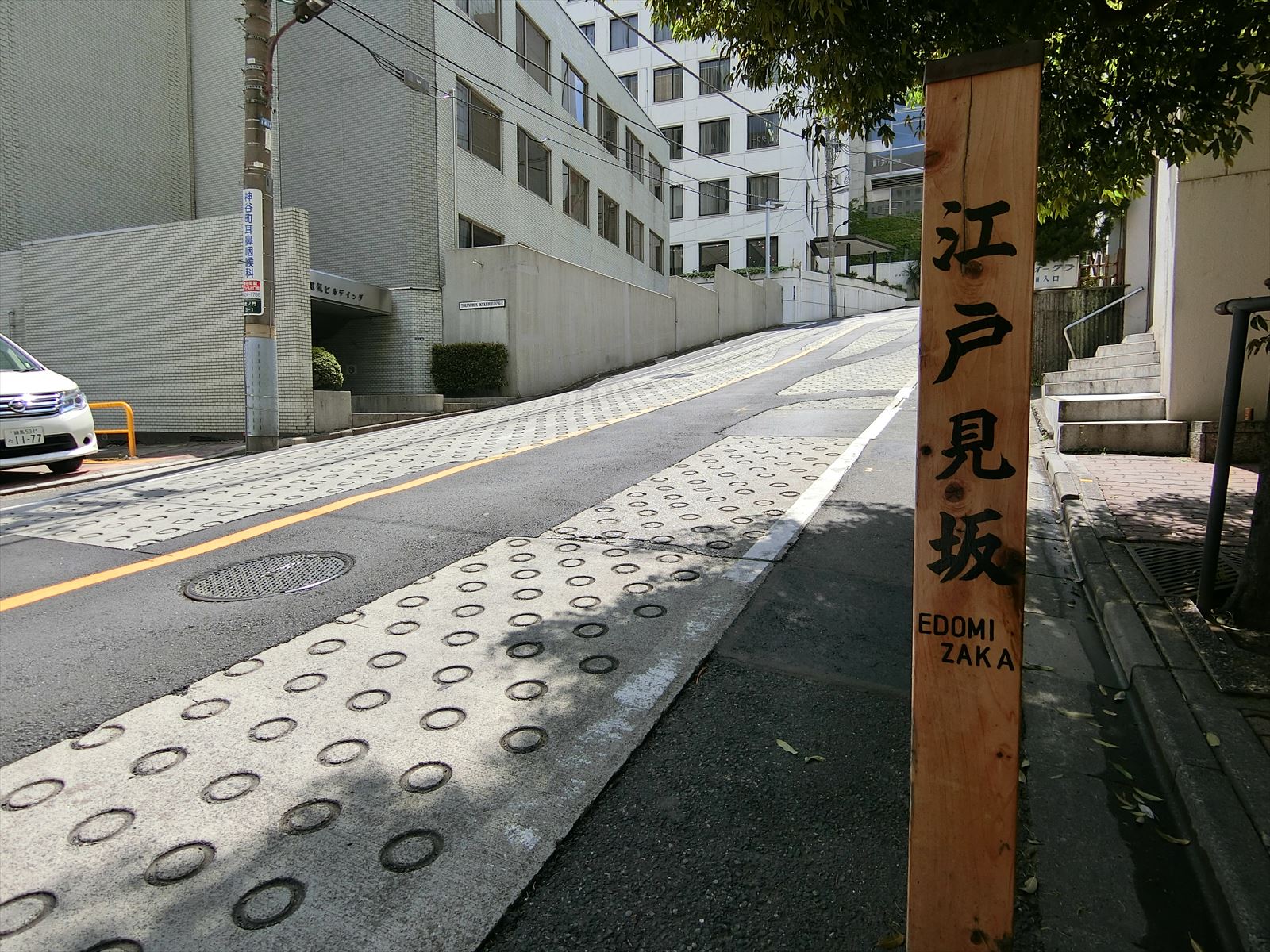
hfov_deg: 84.7
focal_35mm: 19
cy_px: 476
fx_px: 697
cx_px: 635
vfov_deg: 68.7
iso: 80
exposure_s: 1/160
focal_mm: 4.06
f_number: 6.9
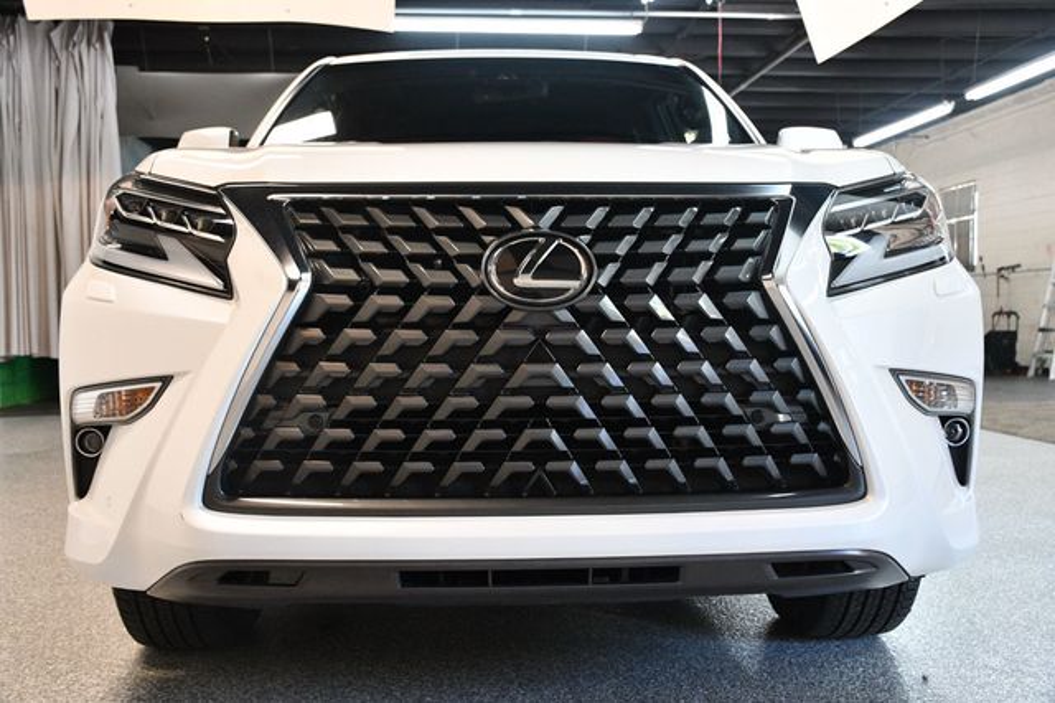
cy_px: 352
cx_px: 528
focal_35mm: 36
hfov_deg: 53.2
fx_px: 1054
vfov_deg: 36.8
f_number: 3.8
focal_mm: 24
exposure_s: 1/125
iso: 2000
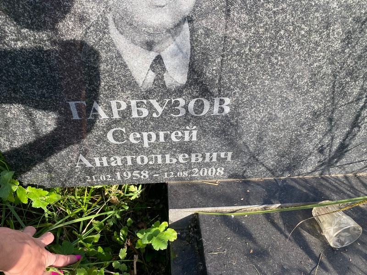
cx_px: 184
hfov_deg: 67.3
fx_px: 276
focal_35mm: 26
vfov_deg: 53.1
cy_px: 138
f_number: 1.8
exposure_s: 1/522
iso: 32
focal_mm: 4.25
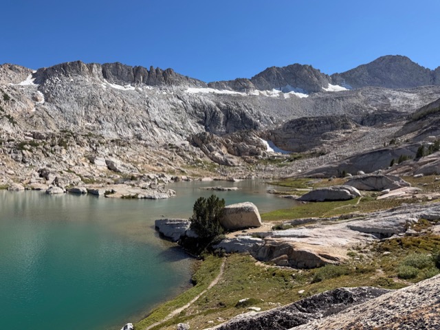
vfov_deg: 56.8
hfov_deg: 71.6
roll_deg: +0.7
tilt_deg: +0.4
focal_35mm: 24
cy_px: 165
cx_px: 220
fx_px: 305
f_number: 1.78
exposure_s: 1/4673
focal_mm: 6.76
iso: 80
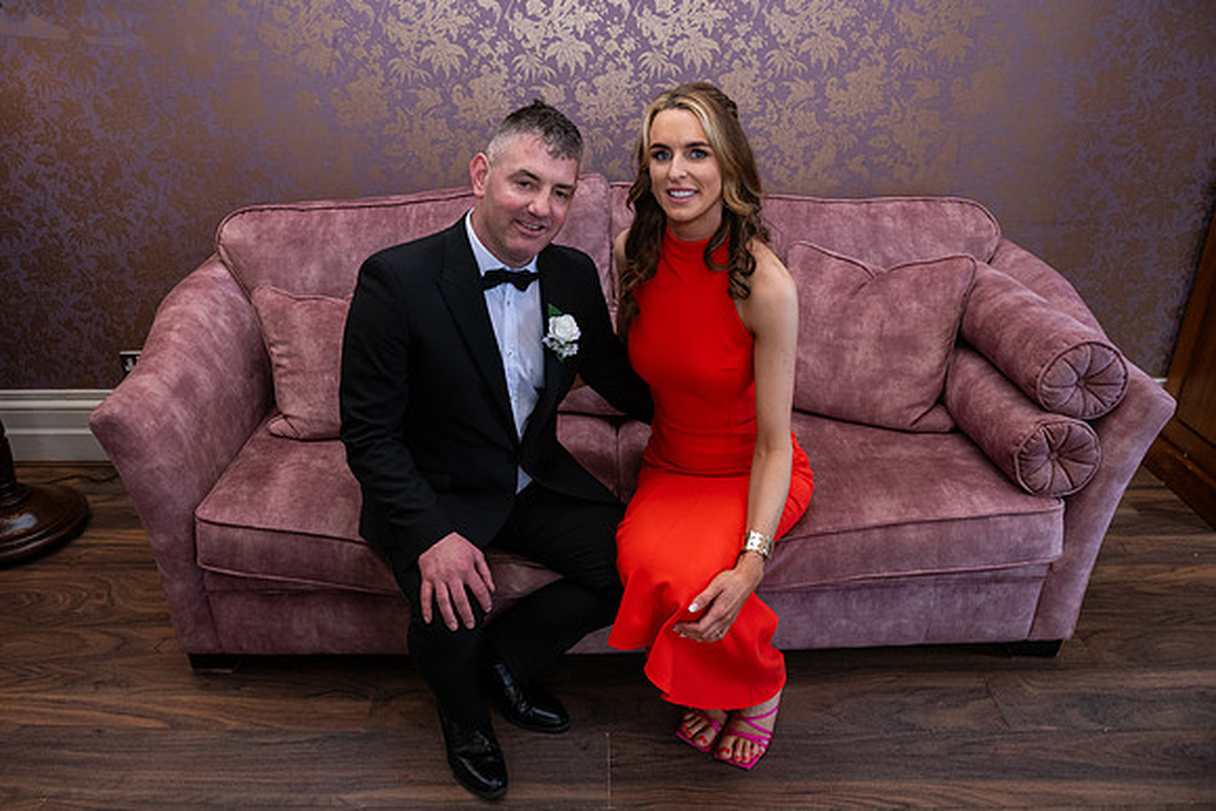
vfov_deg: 49.8
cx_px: 560
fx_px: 874
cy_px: 398
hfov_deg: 69.5
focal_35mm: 26
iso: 800
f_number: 3.5
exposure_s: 1/160
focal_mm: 24
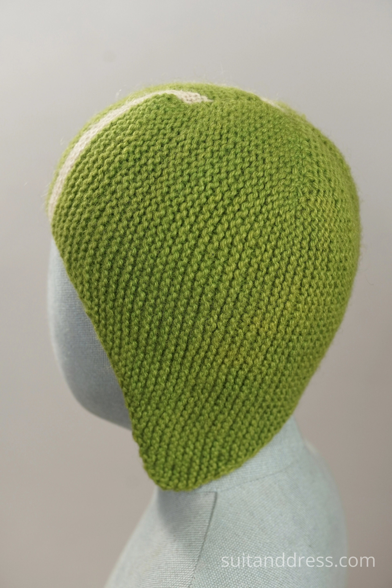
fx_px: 784
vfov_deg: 41.1
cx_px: 196
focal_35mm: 48
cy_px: 294
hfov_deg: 28.1
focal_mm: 32
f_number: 3.5
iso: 400
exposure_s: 1/100
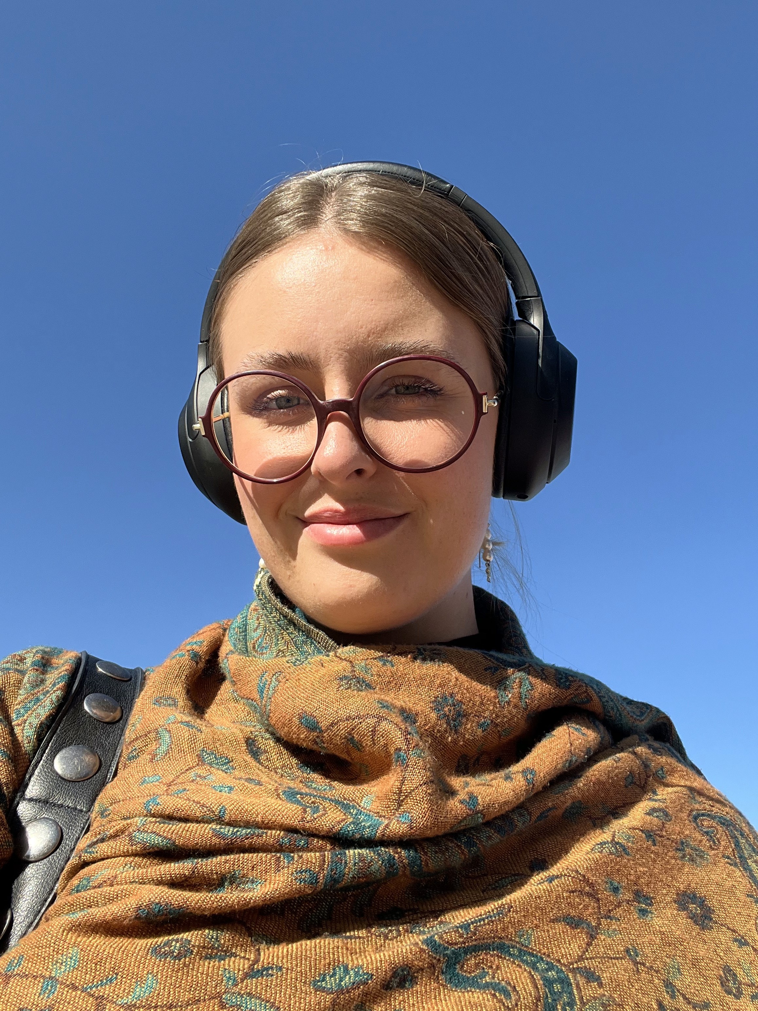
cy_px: 506
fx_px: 876
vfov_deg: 60.0
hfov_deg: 46.8
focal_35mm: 30
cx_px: 379
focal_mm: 2.71
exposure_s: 1/772
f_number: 2.2
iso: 32
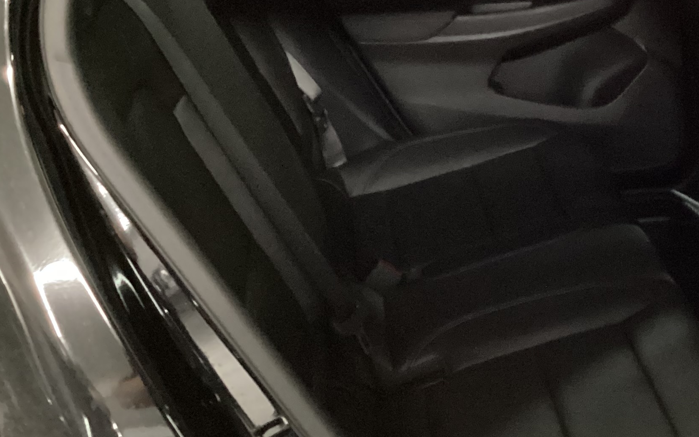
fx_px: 1238
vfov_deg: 20.0
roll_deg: -0.7
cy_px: 184
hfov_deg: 30.5
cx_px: 586
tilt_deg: -25.7
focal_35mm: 65
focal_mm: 3.3
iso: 800
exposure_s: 1/15
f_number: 2.4
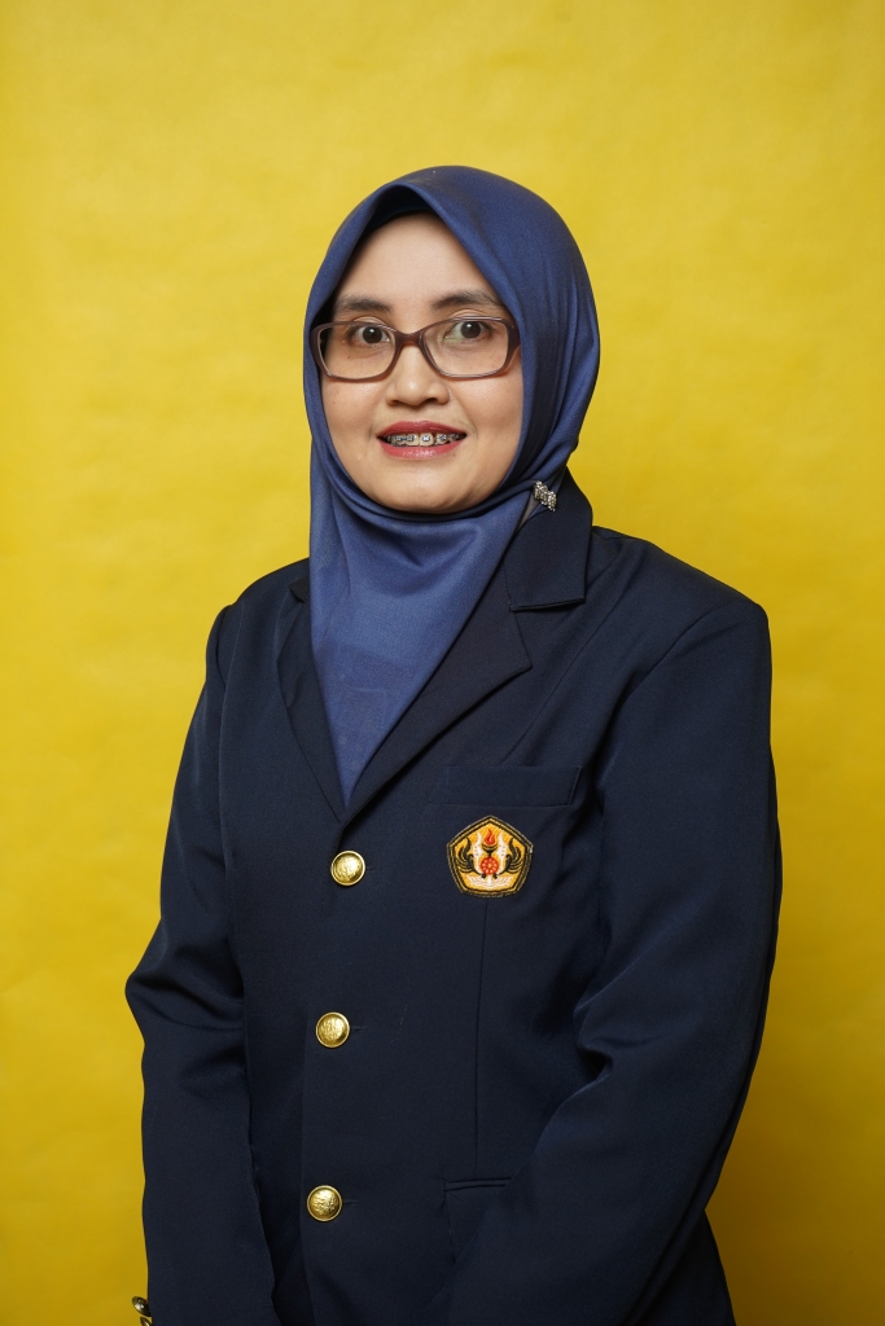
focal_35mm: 70
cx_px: 442
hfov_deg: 19.5
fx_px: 2580
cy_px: 663
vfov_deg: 28.8
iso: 500
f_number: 7.1
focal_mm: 70
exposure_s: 1/200
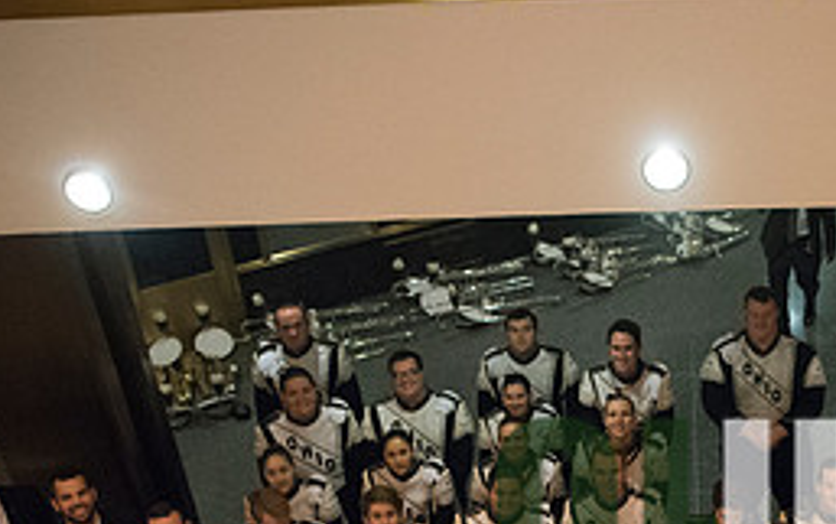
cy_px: 571
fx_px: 1414
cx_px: 742
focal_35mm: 62
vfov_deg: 20.1
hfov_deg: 31.5
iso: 10000
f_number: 2.8
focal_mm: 27
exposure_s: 1/320
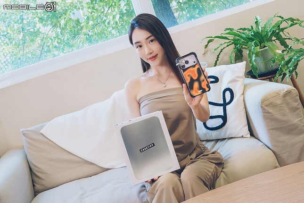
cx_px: 152
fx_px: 367
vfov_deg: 30.8
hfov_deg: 45.0
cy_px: 102
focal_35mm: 44
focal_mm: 29
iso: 640
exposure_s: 1/100
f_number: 6.3
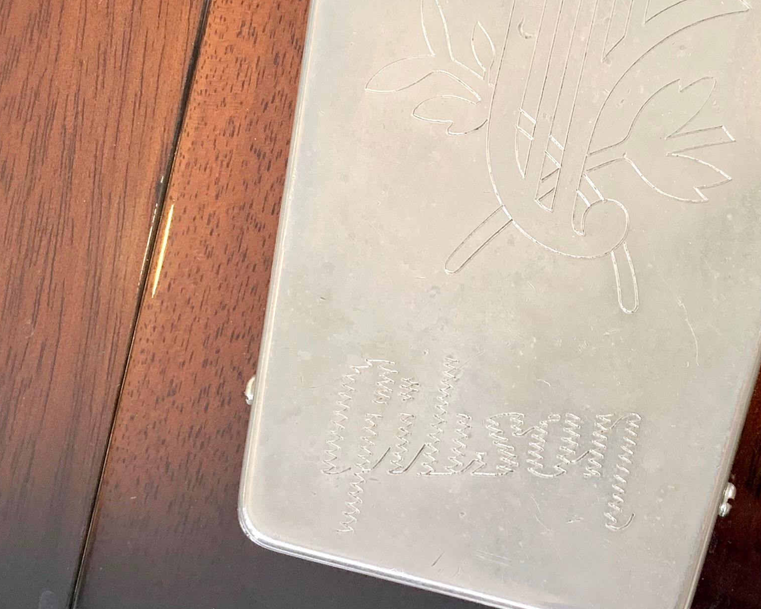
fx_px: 1509
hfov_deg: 28.2
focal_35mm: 67
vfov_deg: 22.7
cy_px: 201
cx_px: 472
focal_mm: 4.25
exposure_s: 1/50
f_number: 1.8
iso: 80
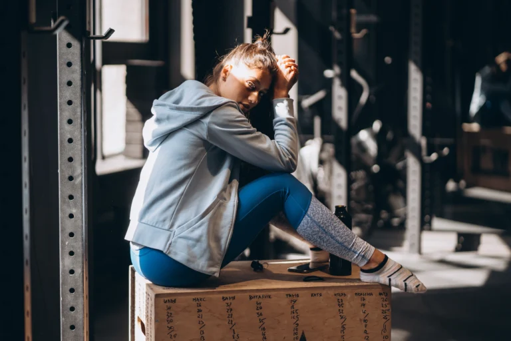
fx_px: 1206
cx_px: 256
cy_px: 170
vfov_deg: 16.1
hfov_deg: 23.9
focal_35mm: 85
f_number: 1.8
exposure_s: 1/1600
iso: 800
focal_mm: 85
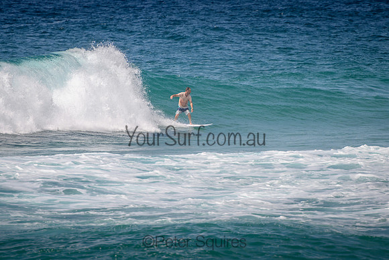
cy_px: 100
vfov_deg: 2.5
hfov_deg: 3.8
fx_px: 5937
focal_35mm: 549
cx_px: 231
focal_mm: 400
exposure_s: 1/2000
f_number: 5.6
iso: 220
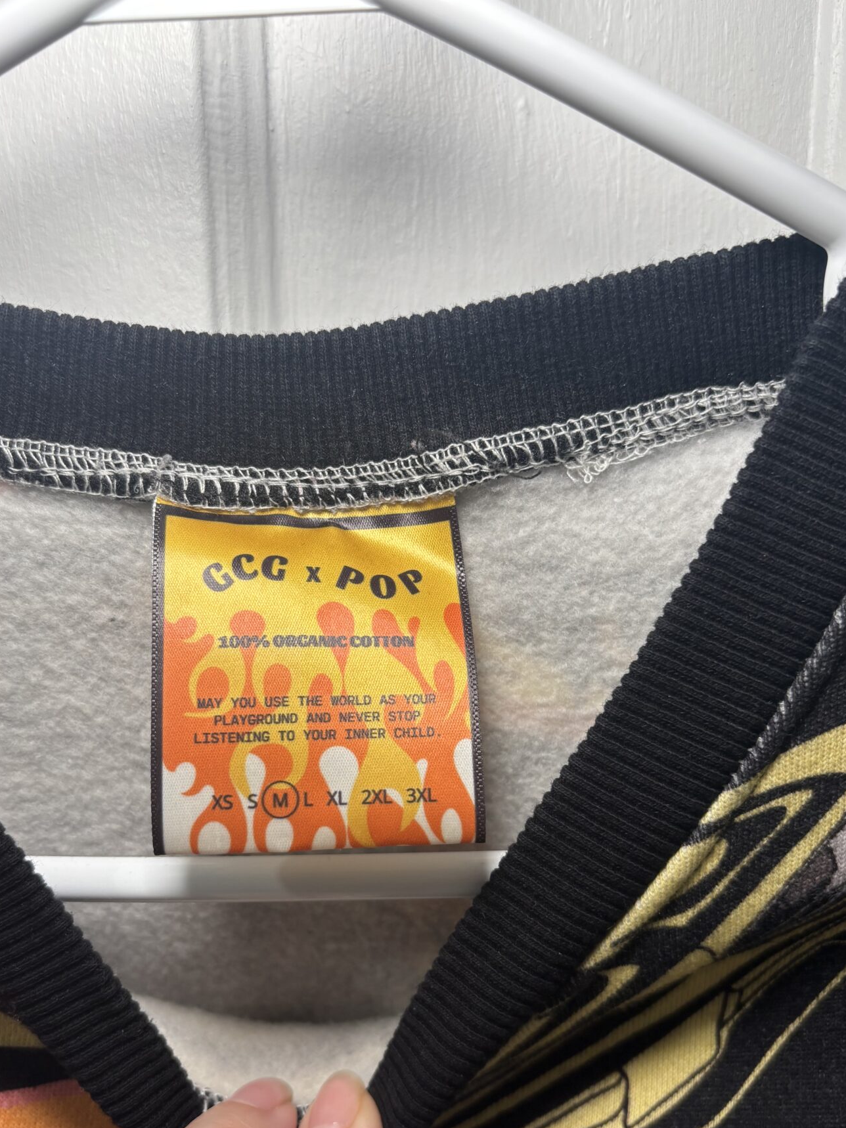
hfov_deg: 45.4
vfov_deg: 58.0
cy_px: 668
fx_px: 1010
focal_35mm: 31
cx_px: 407
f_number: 1.6
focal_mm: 5.96
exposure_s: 1/120
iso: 40
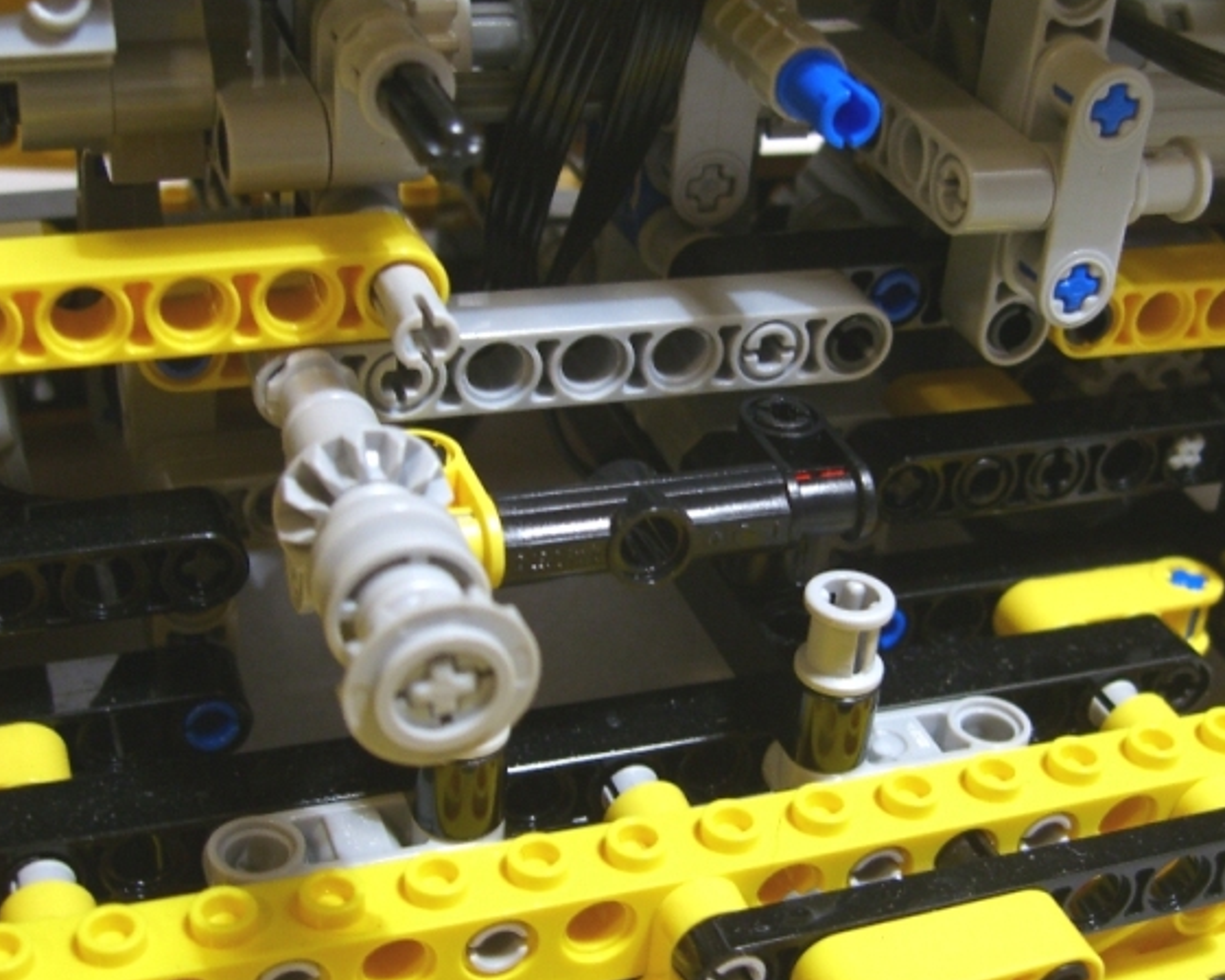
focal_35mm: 53
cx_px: 687
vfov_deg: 28.6
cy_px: 510
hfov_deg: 35.3
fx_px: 1922
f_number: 2.8
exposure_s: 1/8
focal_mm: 7.9
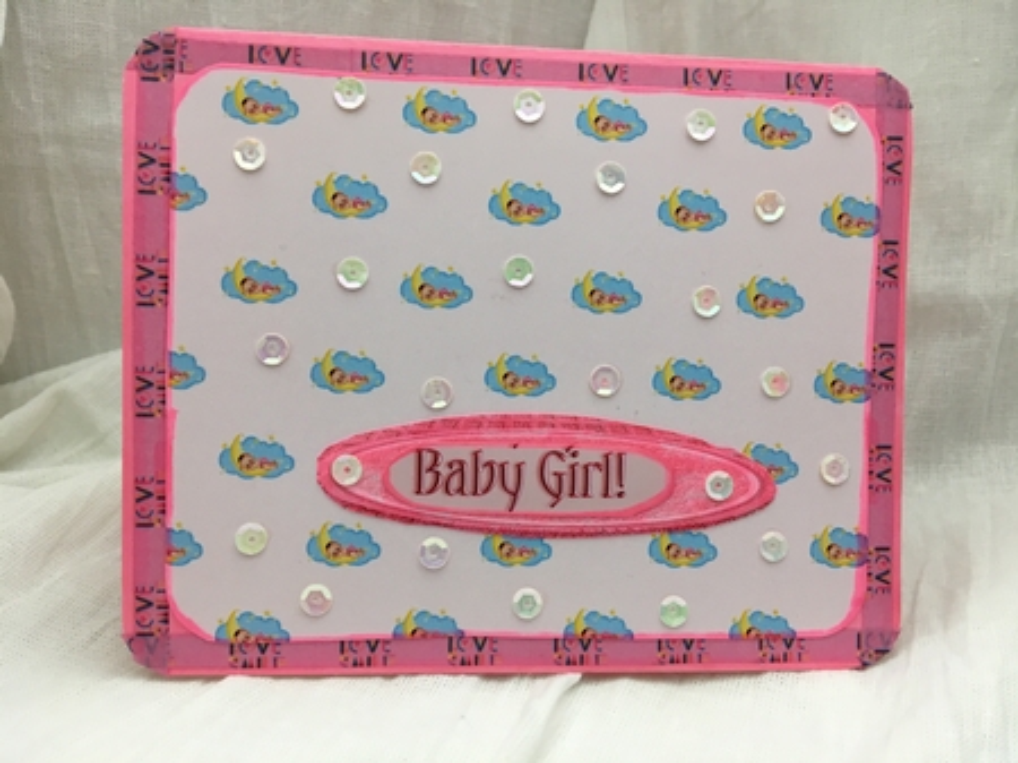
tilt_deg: -19.5
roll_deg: +0.1
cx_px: 509
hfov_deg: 61.7
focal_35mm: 29
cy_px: 382
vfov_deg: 48.2
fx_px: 852
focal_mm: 4.15
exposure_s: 1/30
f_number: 2.2
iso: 25
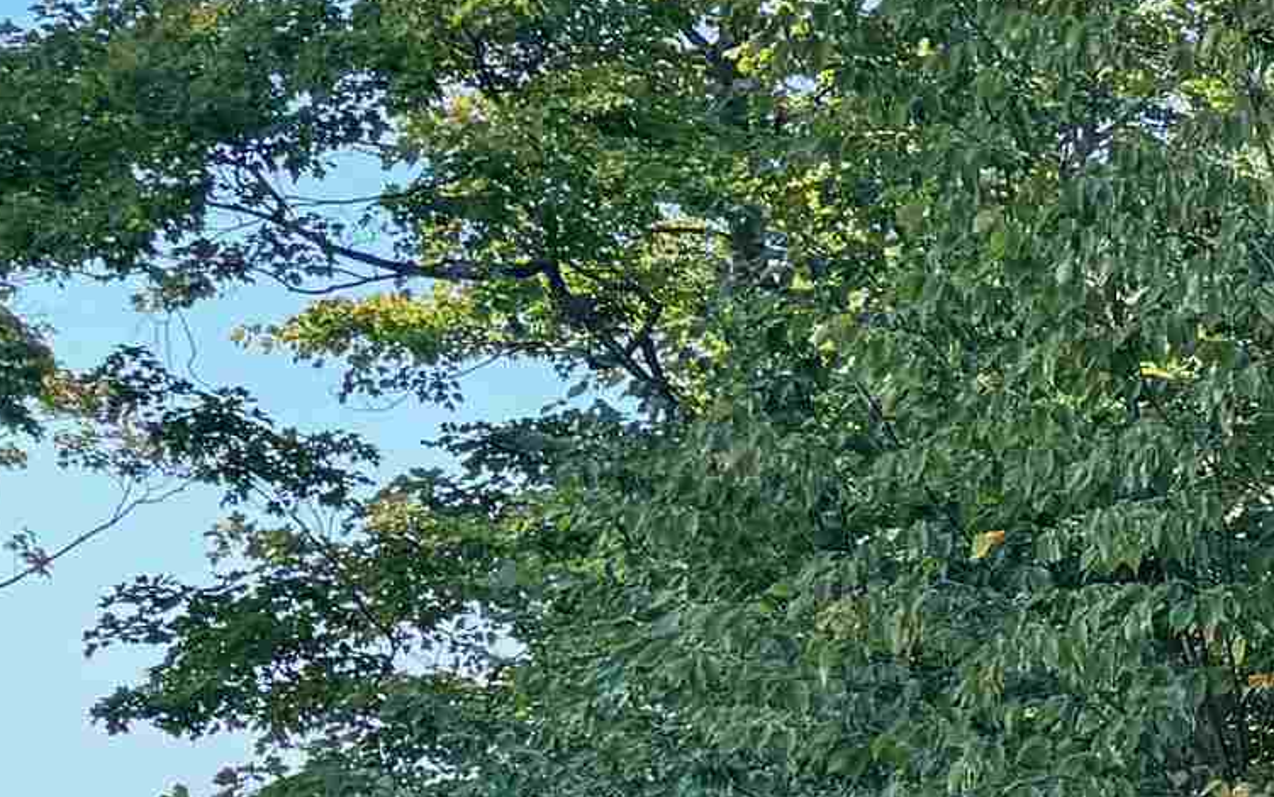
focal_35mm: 104
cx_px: 2199
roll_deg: -0.2
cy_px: 1399
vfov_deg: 11.7
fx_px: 3612
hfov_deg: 17.0
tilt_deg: -6.9
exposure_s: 1/849
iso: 100
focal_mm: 6.76
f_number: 1.78
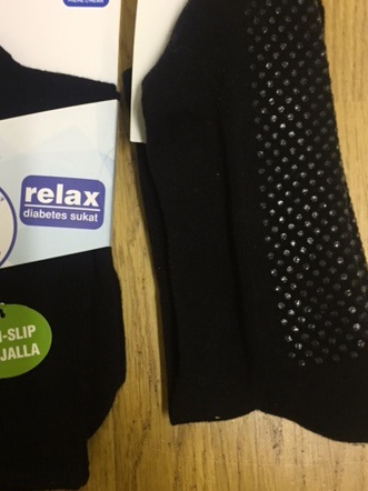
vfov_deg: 44.7
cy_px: 210
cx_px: 133
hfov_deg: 34.1
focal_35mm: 42
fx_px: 596
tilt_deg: -86.7
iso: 200
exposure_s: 1/33
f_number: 2.2
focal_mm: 4.15
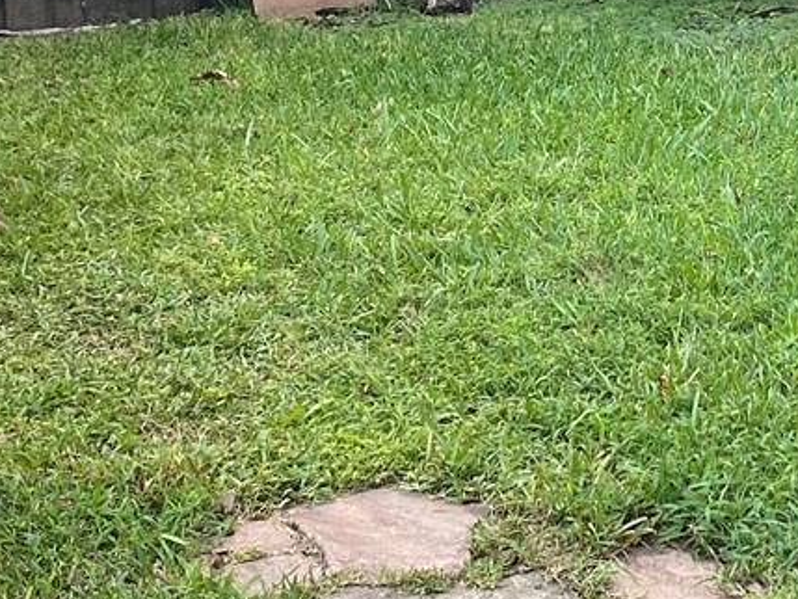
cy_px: 2
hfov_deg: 19.9
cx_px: 705
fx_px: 2237
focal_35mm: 97
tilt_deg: -13.6
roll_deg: +2.1
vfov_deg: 15.0
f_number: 1.8
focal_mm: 4.25
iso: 125
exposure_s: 1/116
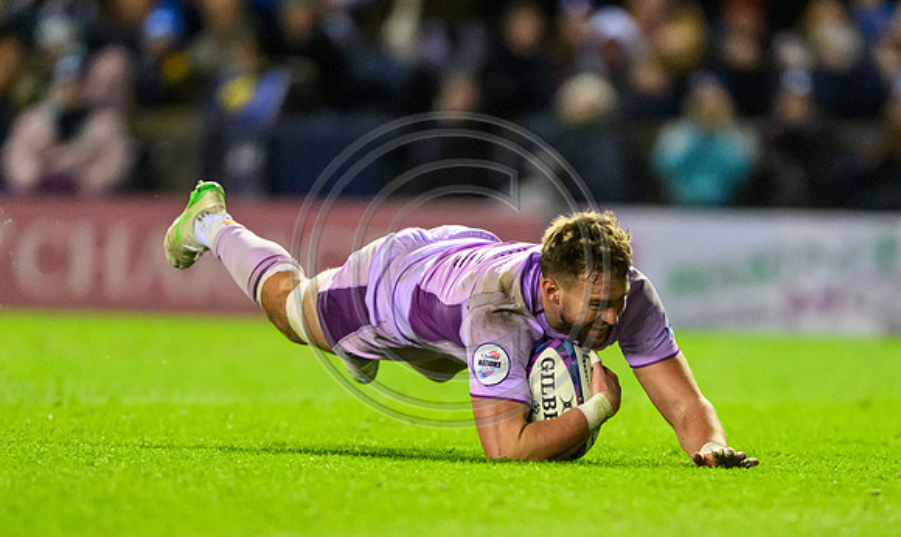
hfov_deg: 2.9
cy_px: 459
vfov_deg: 1.7
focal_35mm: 739
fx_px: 17923
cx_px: 477
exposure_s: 1/1600
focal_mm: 400
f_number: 2.8
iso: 10000
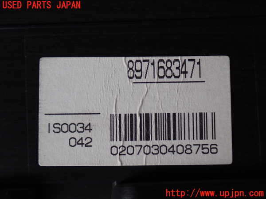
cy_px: 100
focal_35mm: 58
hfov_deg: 33.2
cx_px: 133
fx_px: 446
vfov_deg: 25.2
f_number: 3.5
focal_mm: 10.35
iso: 200
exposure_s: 1/60
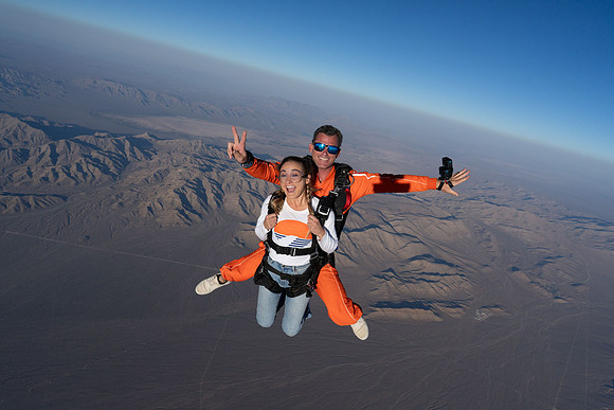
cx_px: 307
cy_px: 205
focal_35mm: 24
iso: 800
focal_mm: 24
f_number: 11
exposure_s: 1/2000
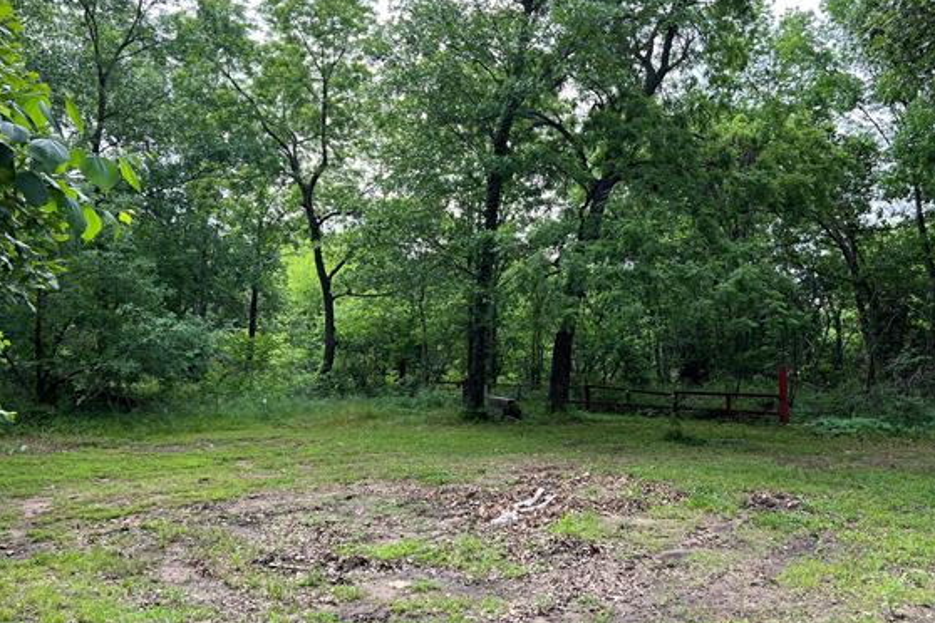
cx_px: 481
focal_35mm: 31
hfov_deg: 60.3
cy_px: 265
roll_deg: +0.2
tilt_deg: +4.1
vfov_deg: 42.2
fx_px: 805
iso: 50
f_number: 1.5
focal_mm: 5.7
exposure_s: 1/763
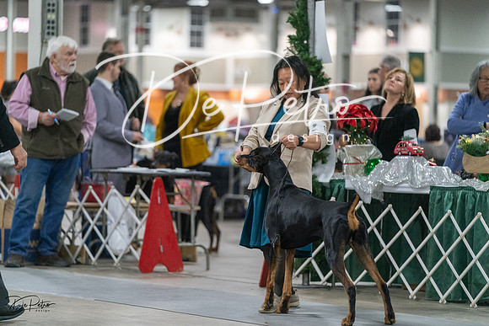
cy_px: 163
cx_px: 244
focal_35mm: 161
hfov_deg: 12.8
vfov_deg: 8.5
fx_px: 2187
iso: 6400
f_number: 2.8
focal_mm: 161
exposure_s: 1/400
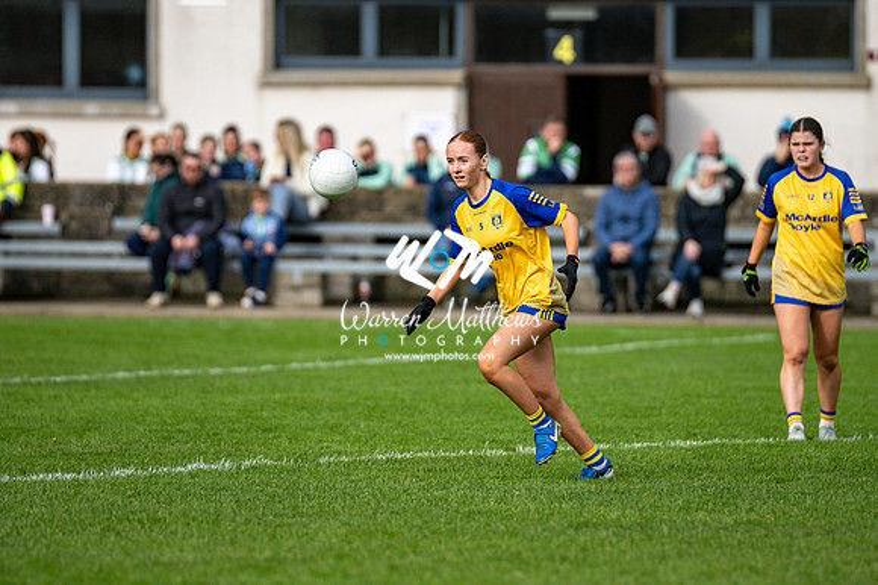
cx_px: 439
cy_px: 292
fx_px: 10968
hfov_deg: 4.6
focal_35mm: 450
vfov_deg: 3.1
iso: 450
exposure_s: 1/6400
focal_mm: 300
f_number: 2.8
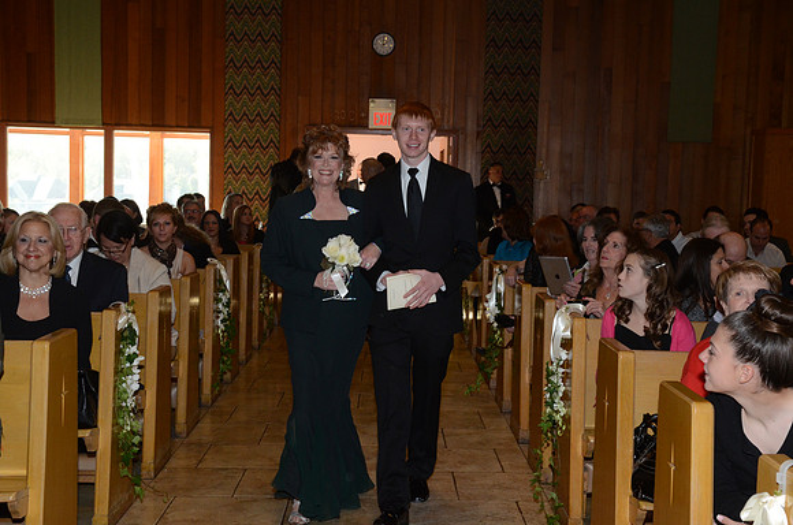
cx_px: 396
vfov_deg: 27.9
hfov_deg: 41.2
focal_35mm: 48
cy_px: 262
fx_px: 1055
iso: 1250
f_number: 9
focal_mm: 32
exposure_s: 1/50
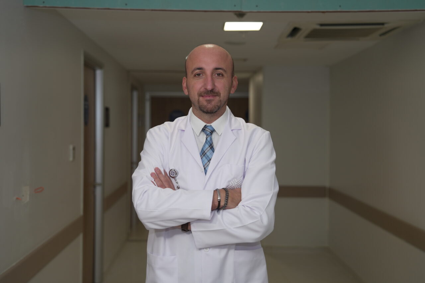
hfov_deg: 39.6
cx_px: 212
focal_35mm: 50
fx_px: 590
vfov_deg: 27.0
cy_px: 142
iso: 250
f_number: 2.8
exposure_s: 1/100
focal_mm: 50
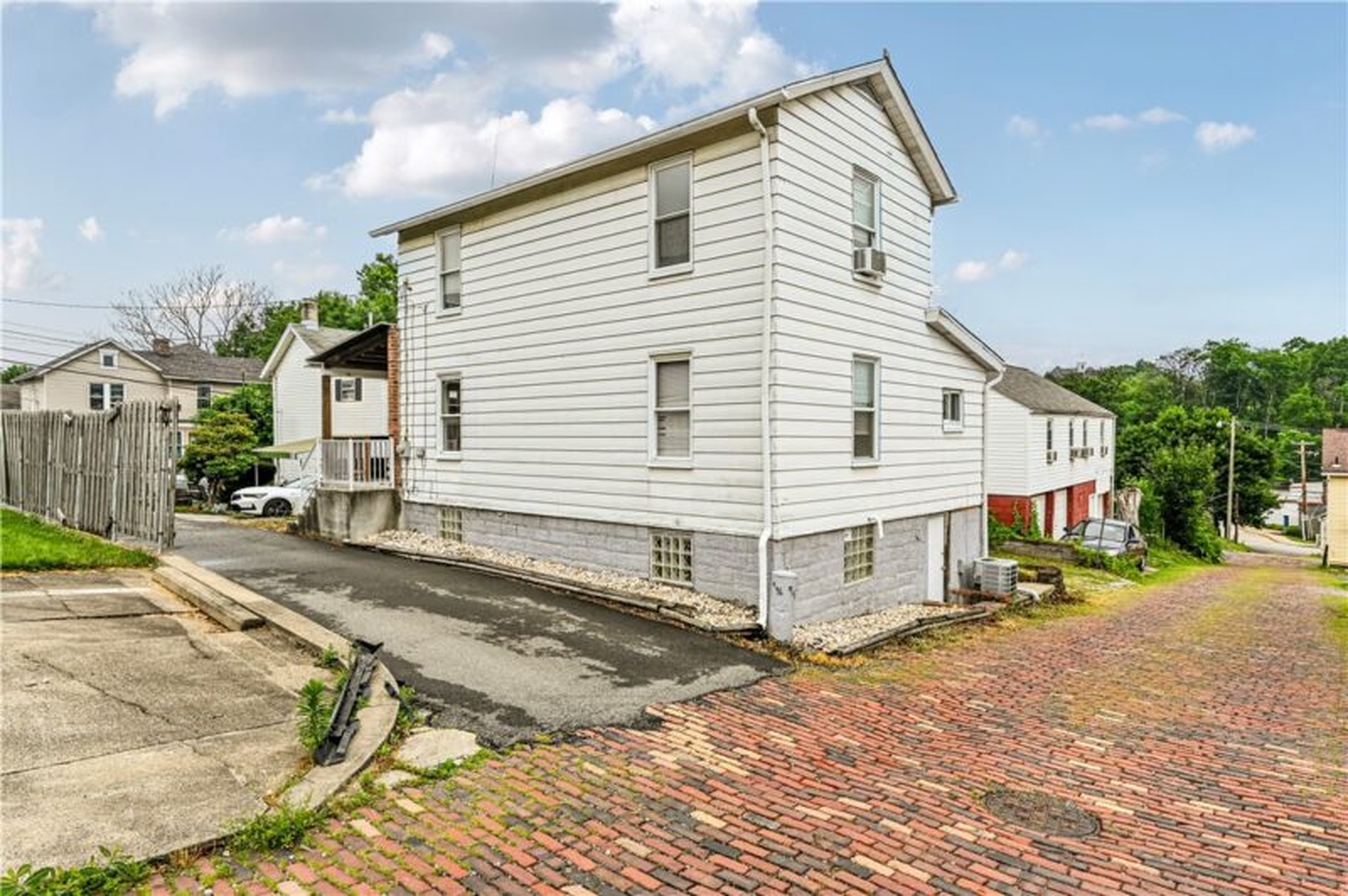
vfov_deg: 61.8
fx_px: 748
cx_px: 674
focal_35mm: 20
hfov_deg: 84.0
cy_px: 448
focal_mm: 20
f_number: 9
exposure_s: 1/100
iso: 100
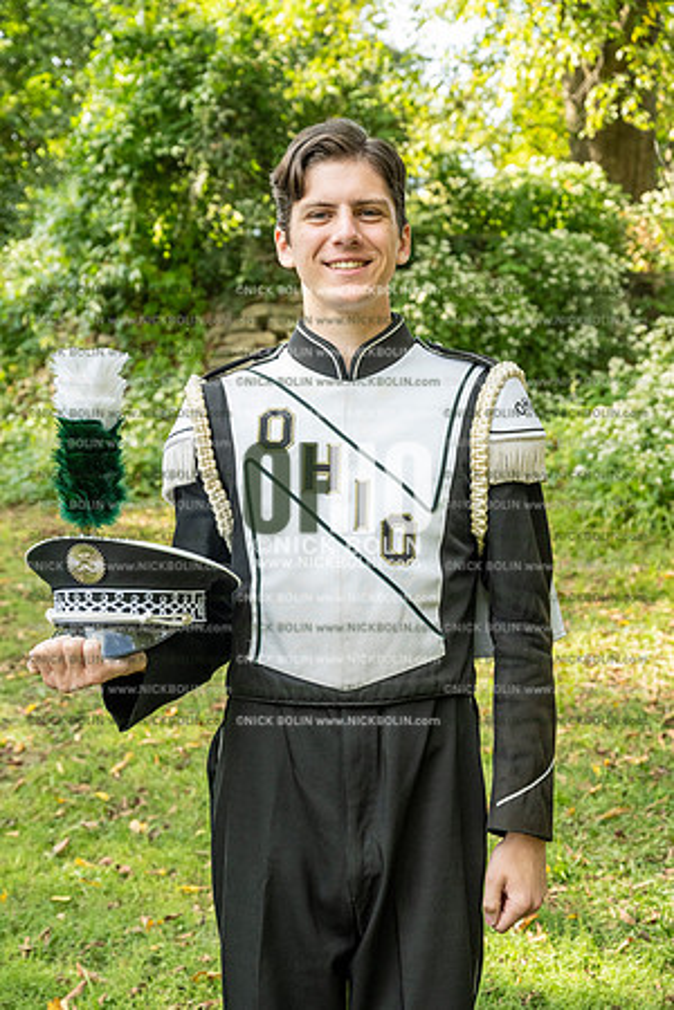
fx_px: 1432
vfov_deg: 38.9
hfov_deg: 26.5
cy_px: 505
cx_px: 337
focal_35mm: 51
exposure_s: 1/640
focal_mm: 51
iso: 1000
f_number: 5.6
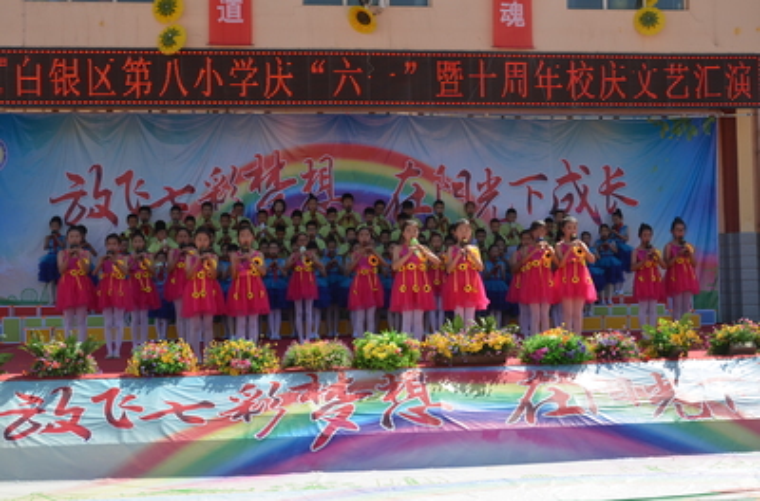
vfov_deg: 23.6
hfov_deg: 35.2
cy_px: 250
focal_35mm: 57
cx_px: 380
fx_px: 1200
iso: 100
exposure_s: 1/250
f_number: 8
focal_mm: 38
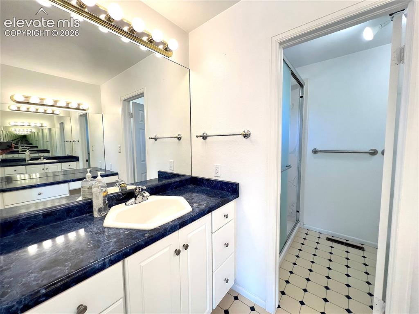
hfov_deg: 106.2
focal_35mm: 13
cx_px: 210
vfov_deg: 89.9
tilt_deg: -3.8
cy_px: 157
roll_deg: +0.5
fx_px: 157
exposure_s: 1/120
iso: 40
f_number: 1.8
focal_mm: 1.57
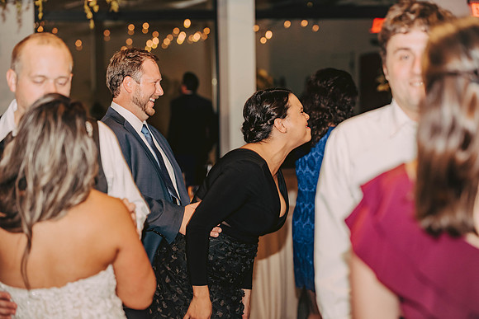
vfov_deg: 14.4
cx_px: 240
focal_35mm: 95
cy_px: 160
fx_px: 1264
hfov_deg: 21.5
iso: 500
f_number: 3.2
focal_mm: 95
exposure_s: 1/80
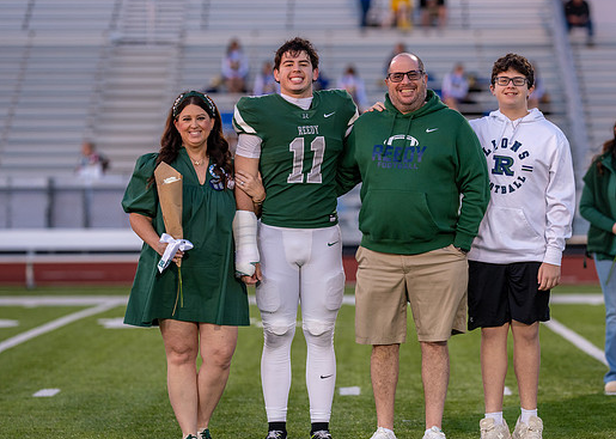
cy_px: 219
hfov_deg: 10.5
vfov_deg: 7.5
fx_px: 3339
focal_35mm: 191
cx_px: 375
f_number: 2.2
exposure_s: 1/800
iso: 500
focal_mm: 135
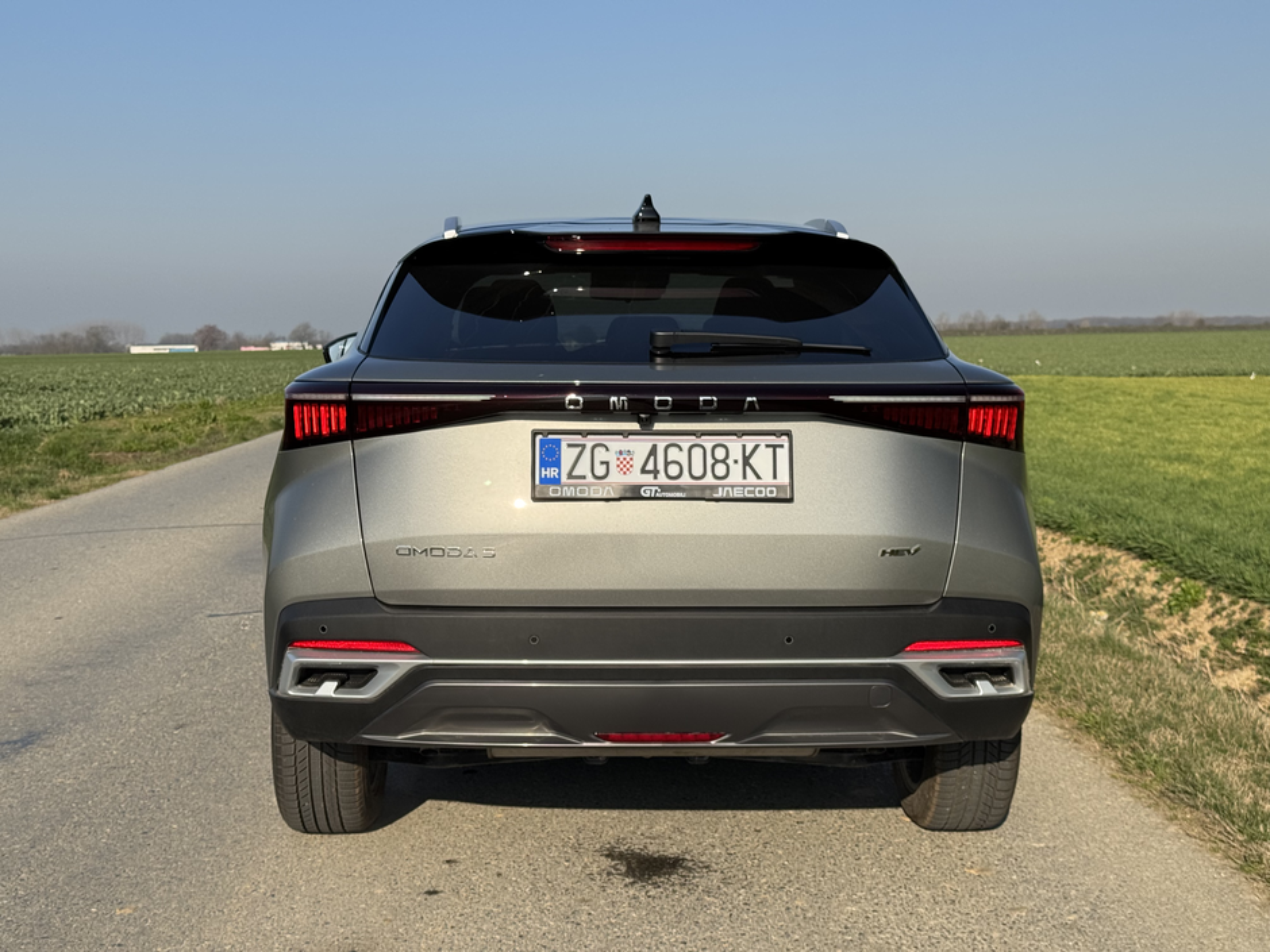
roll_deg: +0.8
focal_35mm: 48
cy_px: 476
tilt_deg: -5.1
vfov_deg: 30.3
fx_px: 1761
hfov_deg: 39.7
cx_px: 635
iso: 64
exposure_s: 1/2415
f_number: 1.78
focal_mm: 6.76
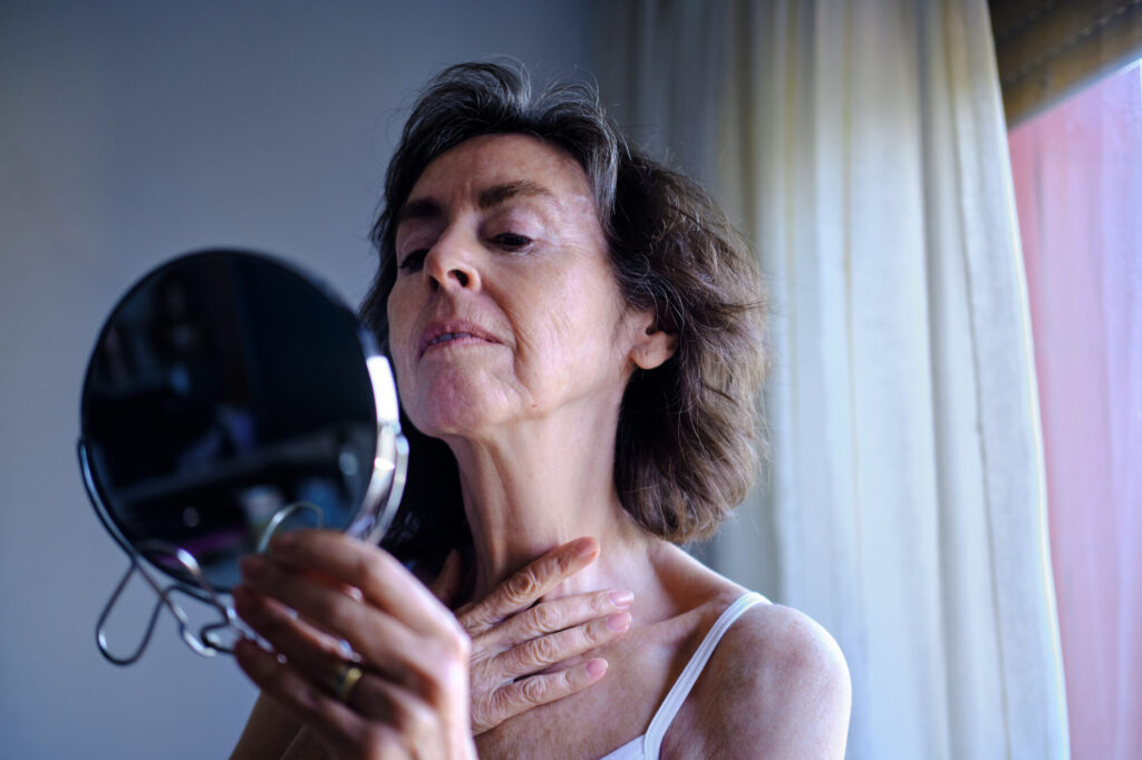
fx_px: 1681
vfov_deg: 25.5
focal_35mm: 53
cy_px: 380
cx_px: 571
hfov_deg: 37.5
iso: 200
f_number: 2
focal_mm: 35
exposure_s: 1/200
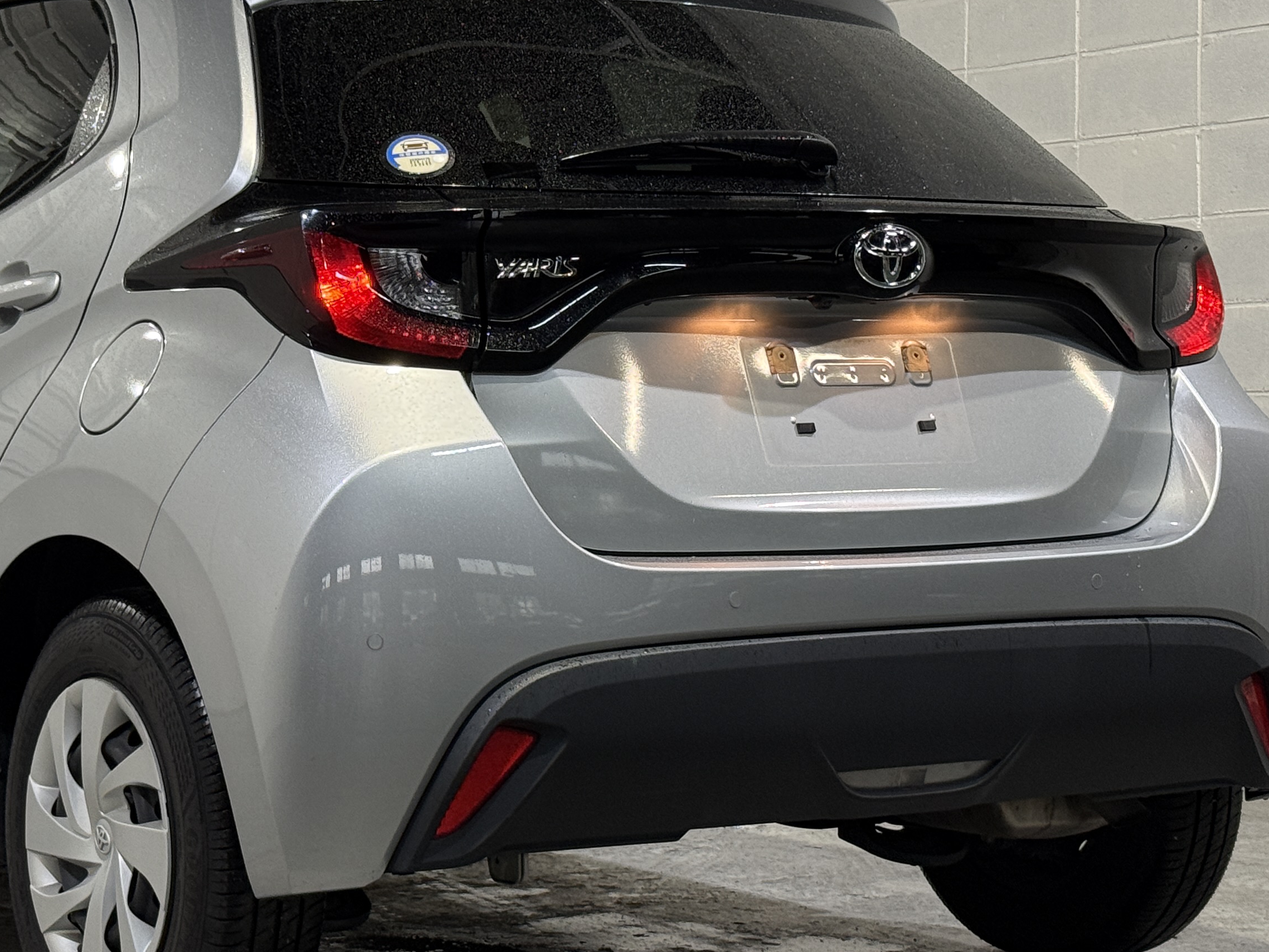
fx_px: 3116
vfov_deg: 17.4
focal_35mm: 85
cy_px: 409
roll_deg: +0.3
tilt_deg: +0.2
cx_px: 390
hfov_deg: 22.9
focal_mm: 6.76
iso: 100
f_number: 1.78
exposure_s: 1/60
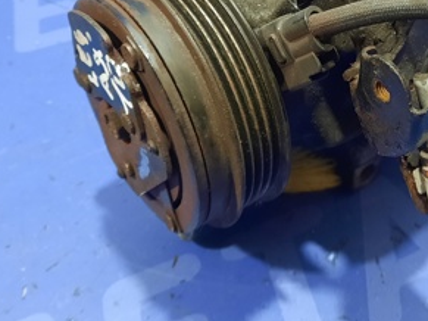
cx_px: 332
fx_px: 680
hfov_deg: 34.1
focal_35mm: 55
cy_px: 21
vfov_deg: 25.6
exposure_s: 1/25
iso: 400
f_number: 2
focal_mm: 4.6
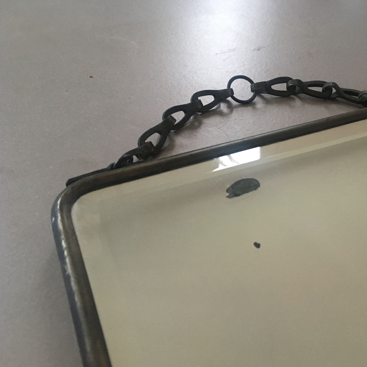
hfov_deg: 46.6
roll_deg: -7.4
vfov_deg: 47.2
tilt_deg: -44.8
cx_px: 240
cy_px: 186
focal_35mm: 35
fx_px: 420
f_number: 2.2
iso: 250
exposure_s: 1/33
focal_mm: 4.15
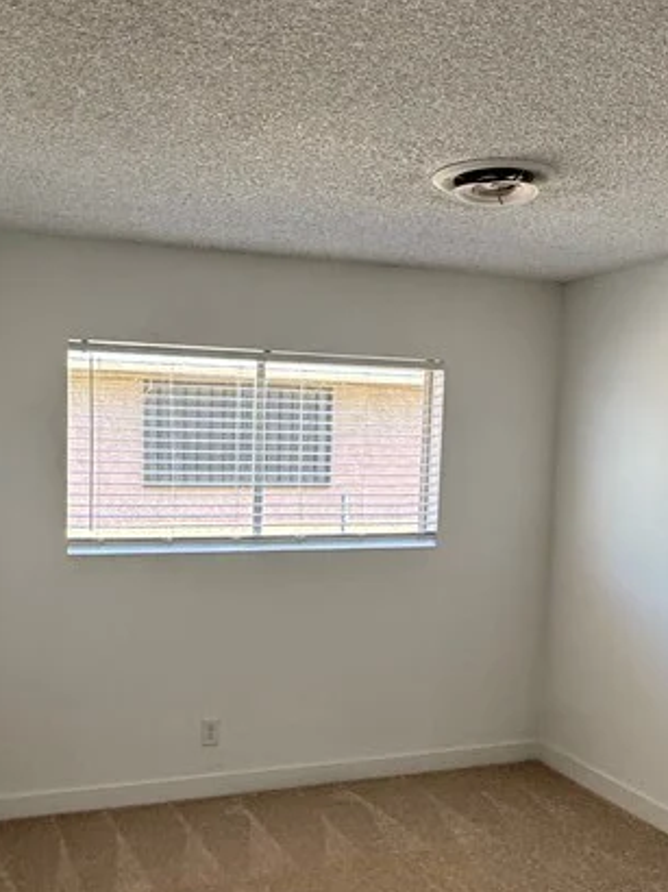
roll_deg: -1.3
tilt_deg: -6.9
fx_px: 901
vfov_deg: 52.3
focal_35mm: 35
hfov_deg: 40.5
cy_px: 535
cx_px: 272
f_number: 2.2
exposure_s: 1/99
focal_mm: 2.22
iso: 50
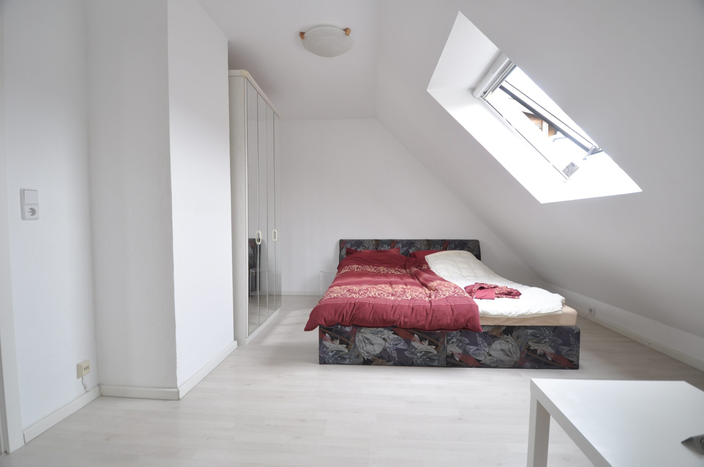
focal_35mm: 15
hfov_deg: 100.5
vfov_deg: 77.2
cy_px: 234
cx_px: 352
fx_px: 293
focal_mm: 10
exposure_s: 1/10
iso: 200
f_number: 3.5
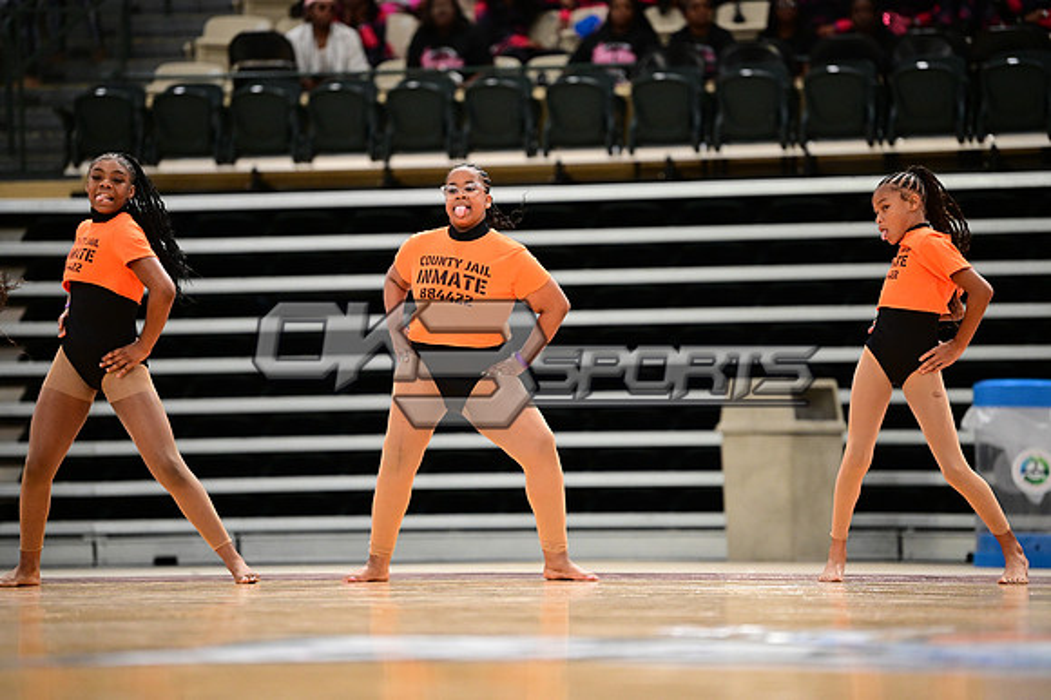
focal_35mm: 185
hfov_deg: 11.1
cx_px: 526
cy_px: 350
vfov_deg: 7.4
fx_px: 5398
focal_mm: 185
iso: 6400
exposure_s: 1/1000
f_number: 3.2
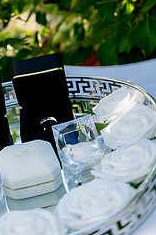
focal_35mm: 71
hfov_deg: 18.8
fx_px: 463
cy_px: 94
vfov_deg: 28.4
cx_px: 17
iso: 200
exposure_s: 1/640
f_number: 3.5
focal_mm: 37
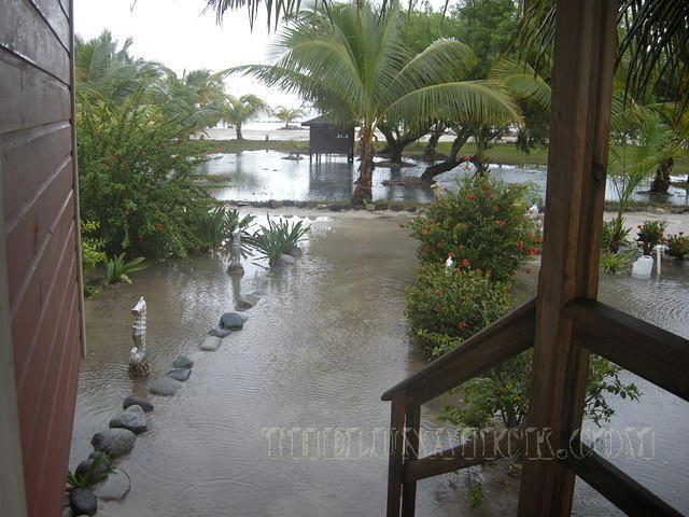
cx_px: 344
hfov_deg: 52.6
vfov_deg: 40.7
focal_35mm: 35
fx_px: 697
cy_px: 258
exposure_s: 1/63
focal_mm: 7.5
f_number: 3
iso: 64
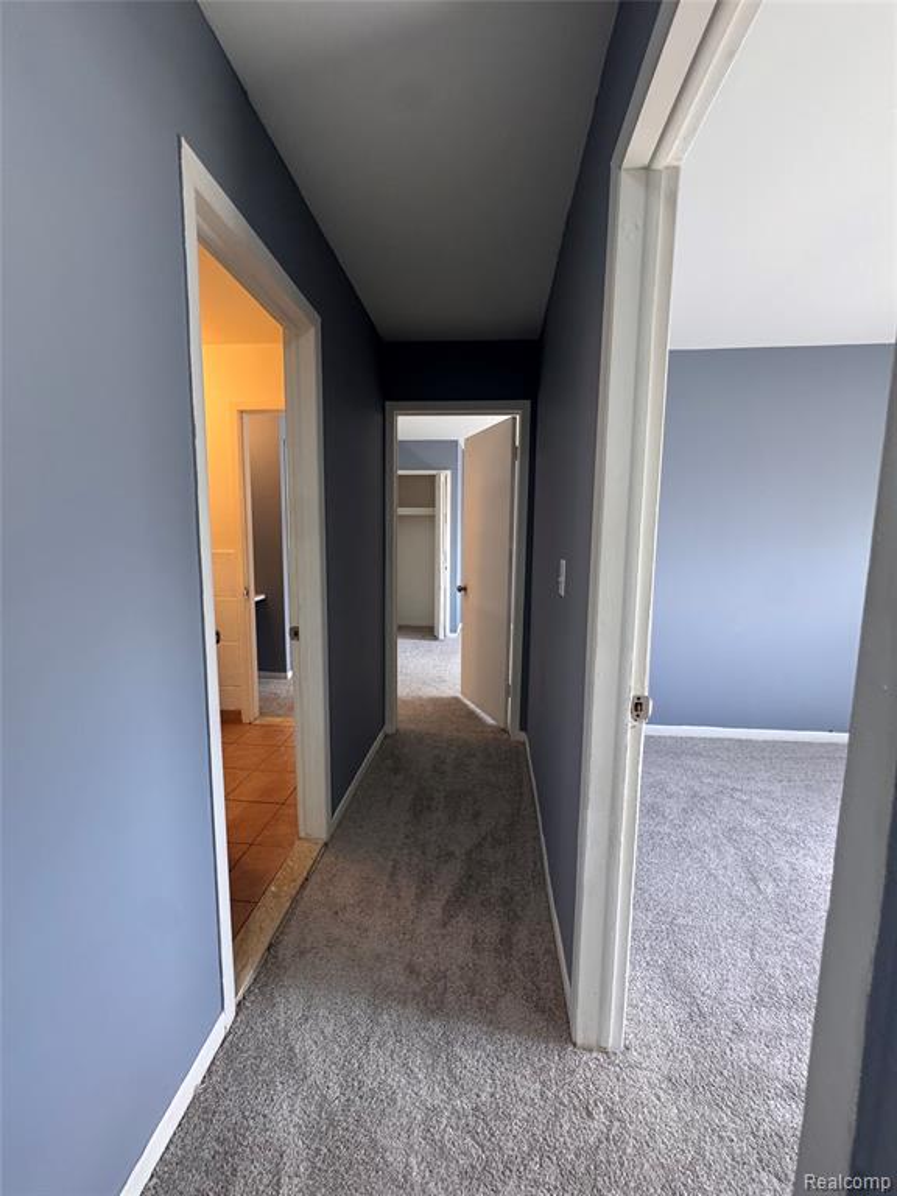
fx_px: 484
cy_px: 598
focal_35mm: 14
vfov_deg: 102.1
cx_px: 448
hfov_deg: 85.7
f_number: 2.2
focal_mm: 2.22
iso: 250
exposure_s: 1/120
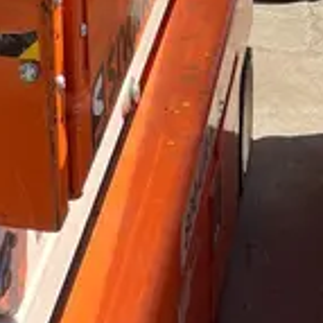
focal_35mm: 118
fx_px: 1246
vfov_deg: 13.8
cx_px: -56
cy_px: -168
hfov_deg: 14.3
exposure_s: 1/1890
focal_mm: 5.1
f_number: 1.6
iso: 50
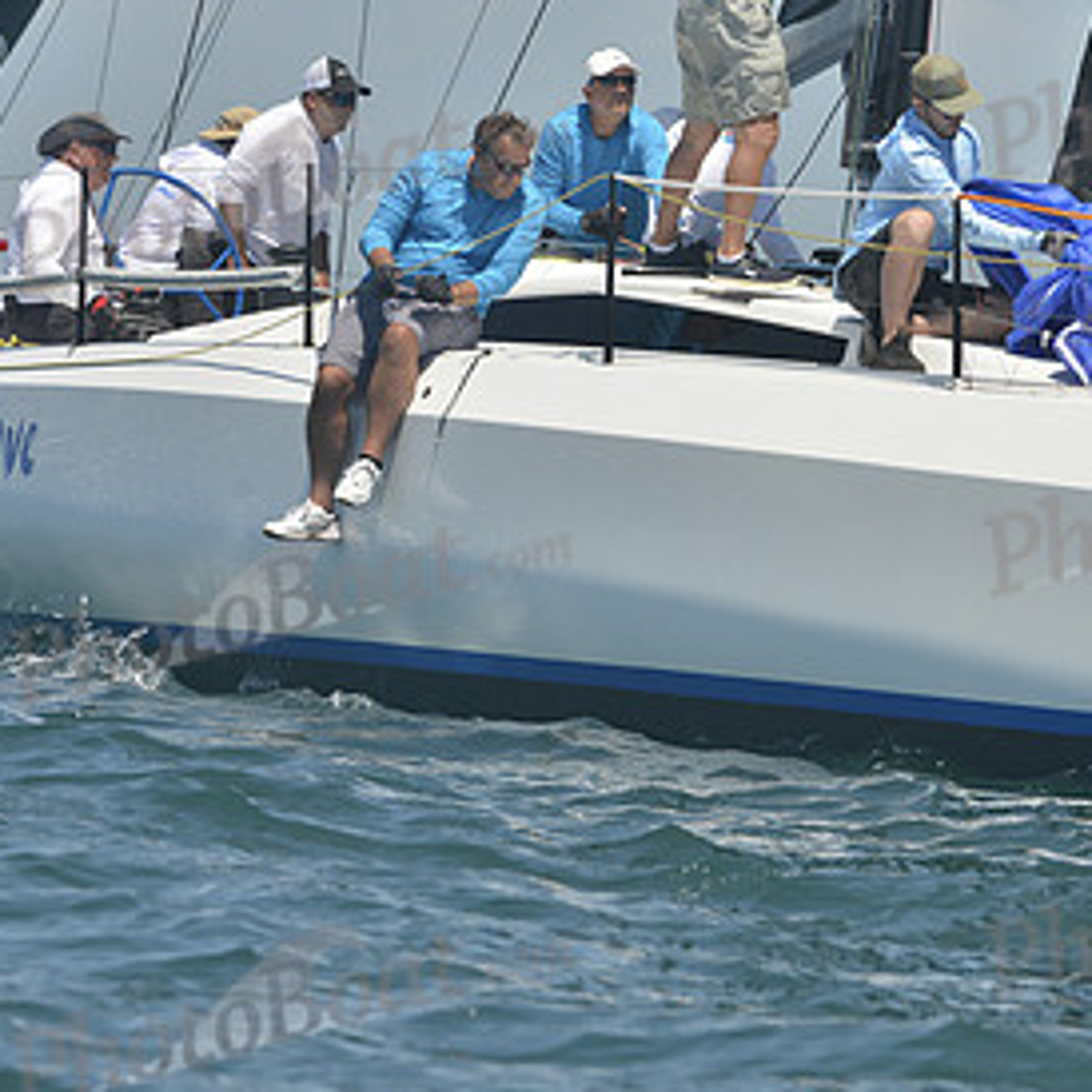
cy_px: 341
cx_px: 781
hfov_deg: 4.1
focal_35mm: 432
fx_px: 15418
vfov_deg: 4.1
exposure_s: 1/1000
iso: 280
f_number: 8
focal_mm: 240
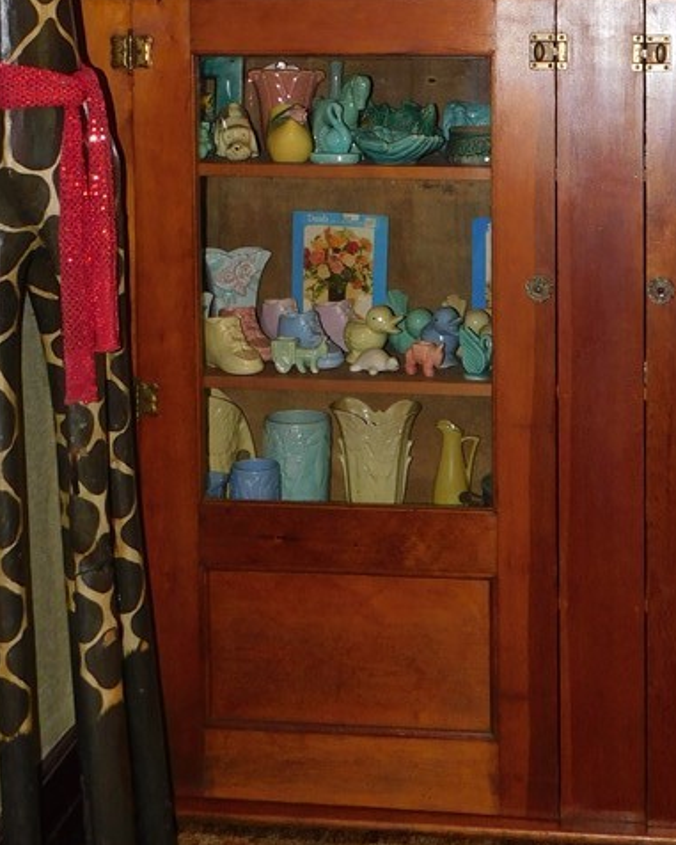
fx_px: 1575
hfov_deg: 24.0
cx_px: 504
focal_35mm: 63
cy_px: 92
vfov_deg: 28.9
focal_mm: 5.3
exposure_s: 1/30
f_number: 3.2
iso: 200
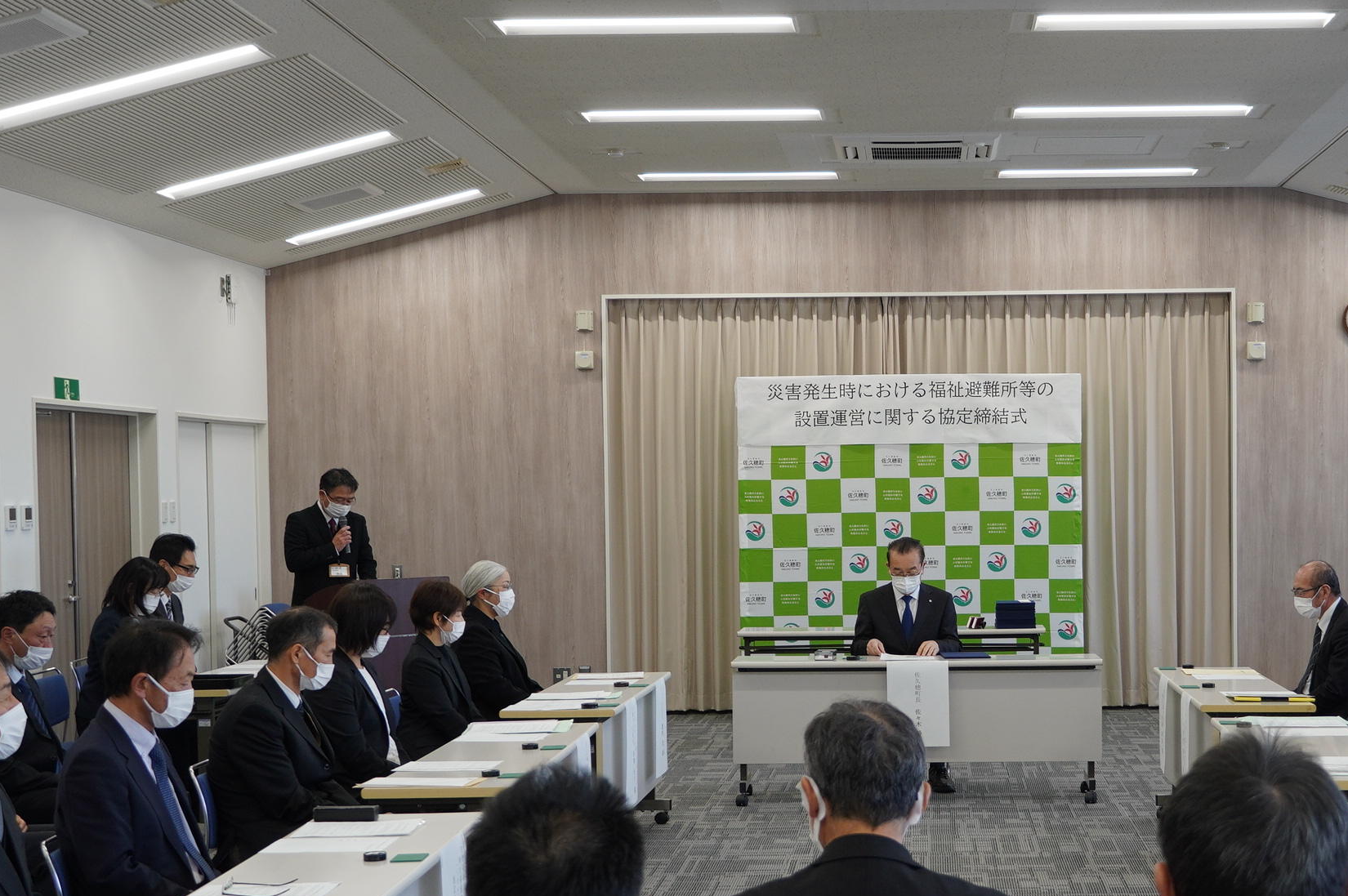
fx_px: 2354
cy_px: 574
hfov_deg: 31.6
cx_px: 940
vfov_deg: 21.5
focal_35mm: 63
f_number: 4
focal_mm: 23
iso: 200
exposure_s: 1/60
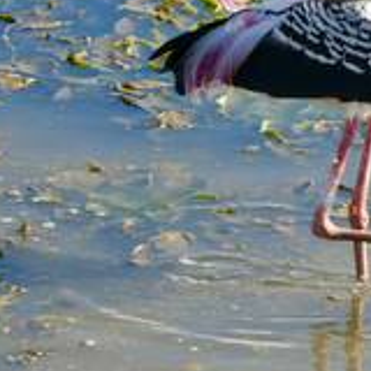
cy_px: 158
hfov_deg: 2.5
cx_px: 383
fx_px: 8524
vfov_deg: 2.5
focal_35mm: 703
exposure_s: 1/200
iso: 80
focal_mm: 47.5
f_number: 5.6
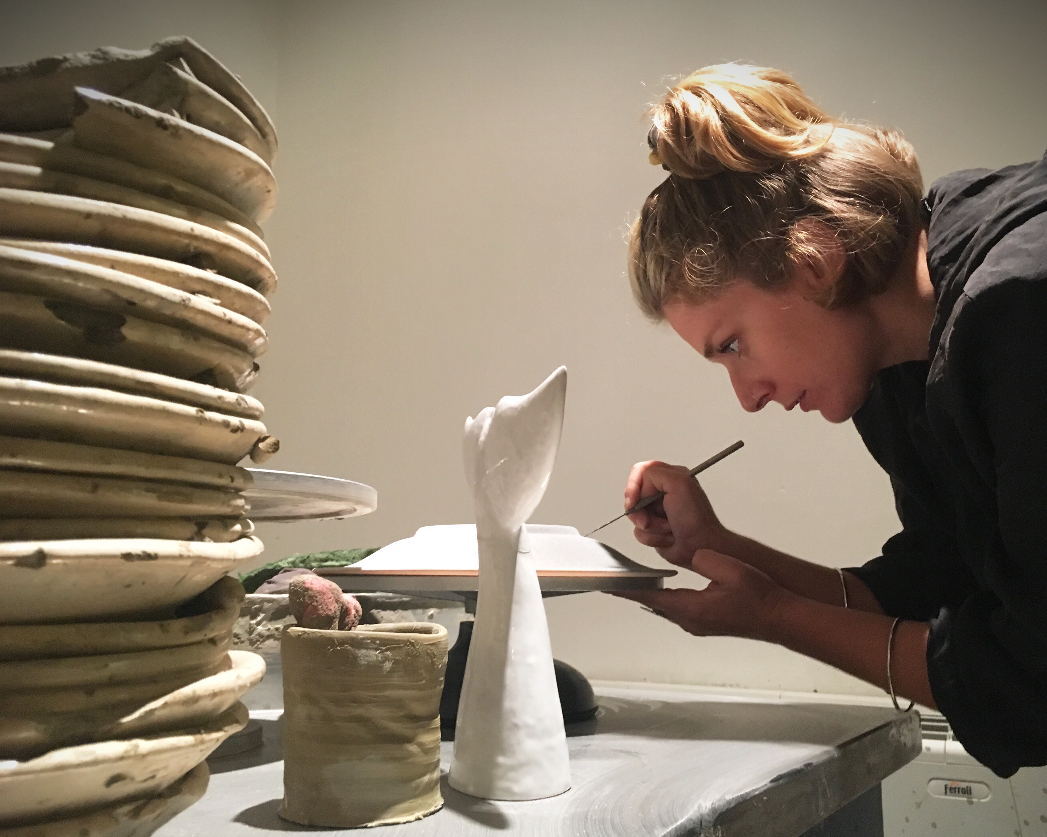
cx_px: 556
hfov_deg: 57.1
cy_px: 419
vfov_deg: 47.1
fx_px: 961
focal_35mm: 31
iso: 200
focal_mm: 4.15
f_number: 2.2
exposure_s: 1/20
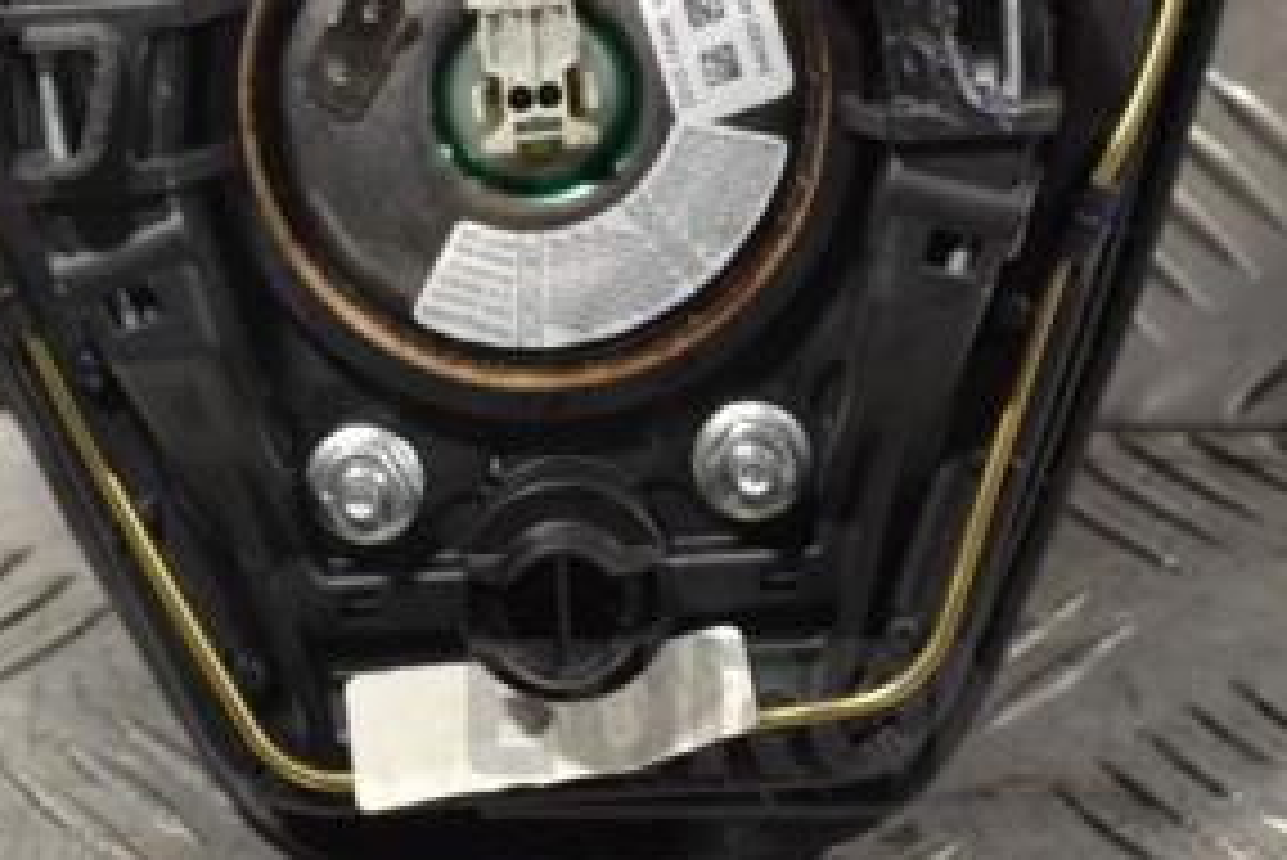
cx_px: 382
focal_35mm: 151
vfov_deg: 9.1
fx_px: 5401
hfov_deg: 13.6
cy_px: 108
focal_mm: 48
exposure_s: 1/320
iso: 3200
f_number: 9
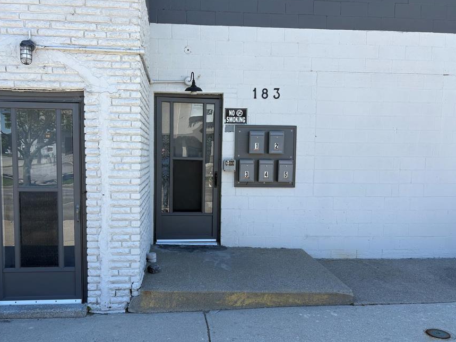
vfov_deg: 45.4
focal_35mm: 31
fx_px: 408
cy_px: 181
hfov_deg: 58.2
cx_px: 206
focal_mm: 5.96
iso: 50
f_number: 1.6
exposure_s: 1/1099
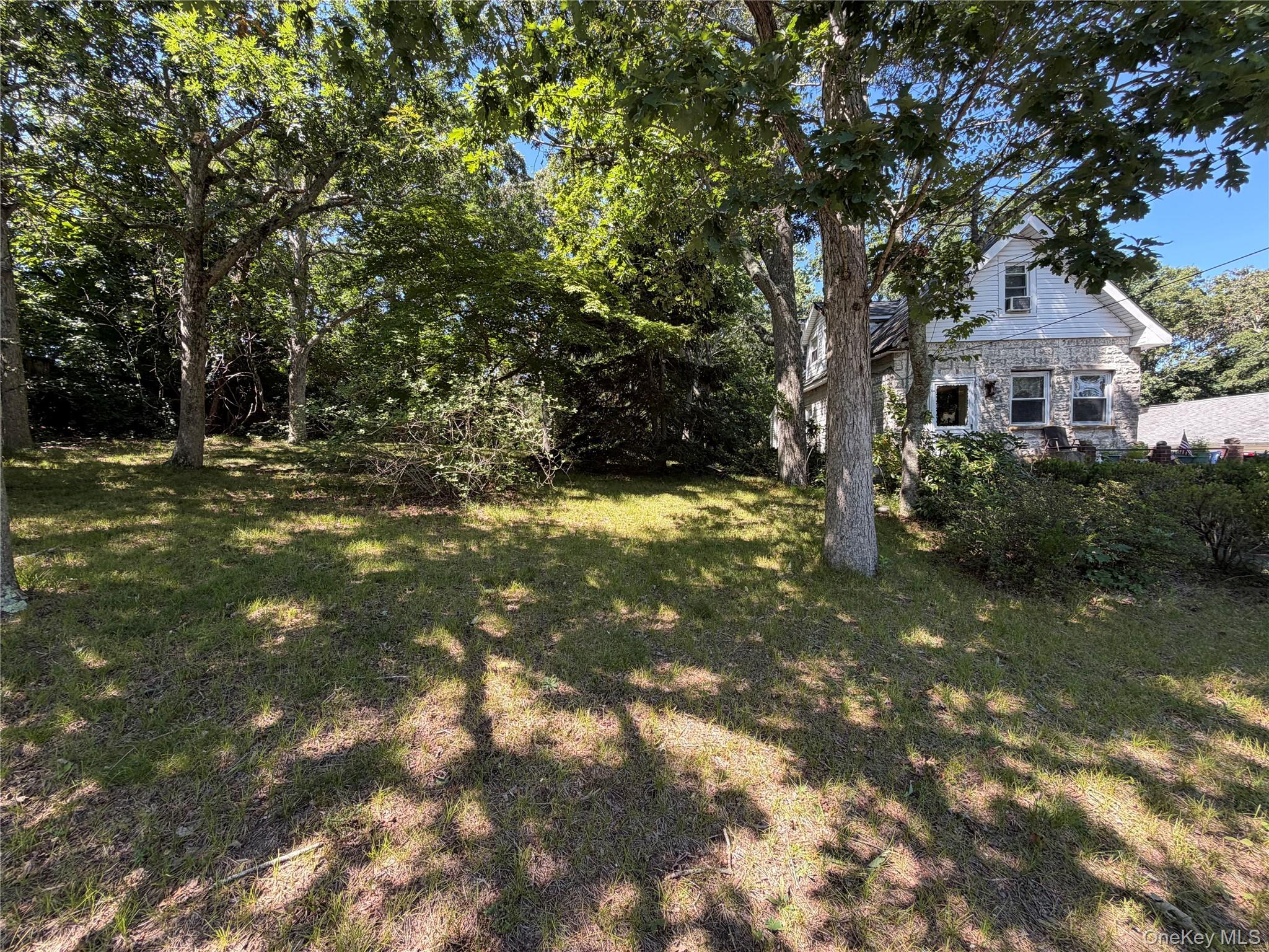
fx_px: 513
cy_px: 476
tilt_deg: -2.1
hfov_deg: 102.1
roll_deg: +1.4
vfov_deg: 85.7
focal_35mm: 14
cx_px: 634
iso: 40
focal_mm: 2.22
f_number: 2.2
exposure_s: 1/143
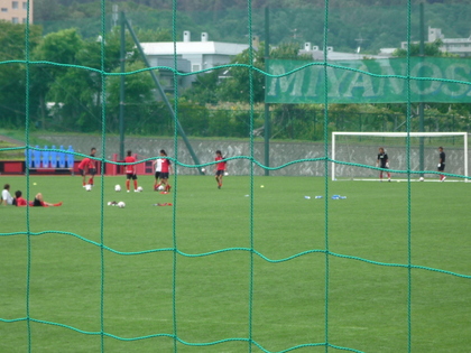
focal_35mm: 180
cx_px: 236
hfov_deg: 11.0
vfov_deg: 8.2
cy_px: 176
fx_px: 2449
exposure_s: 1/200
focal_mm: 17.6
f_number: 5.6
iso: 100
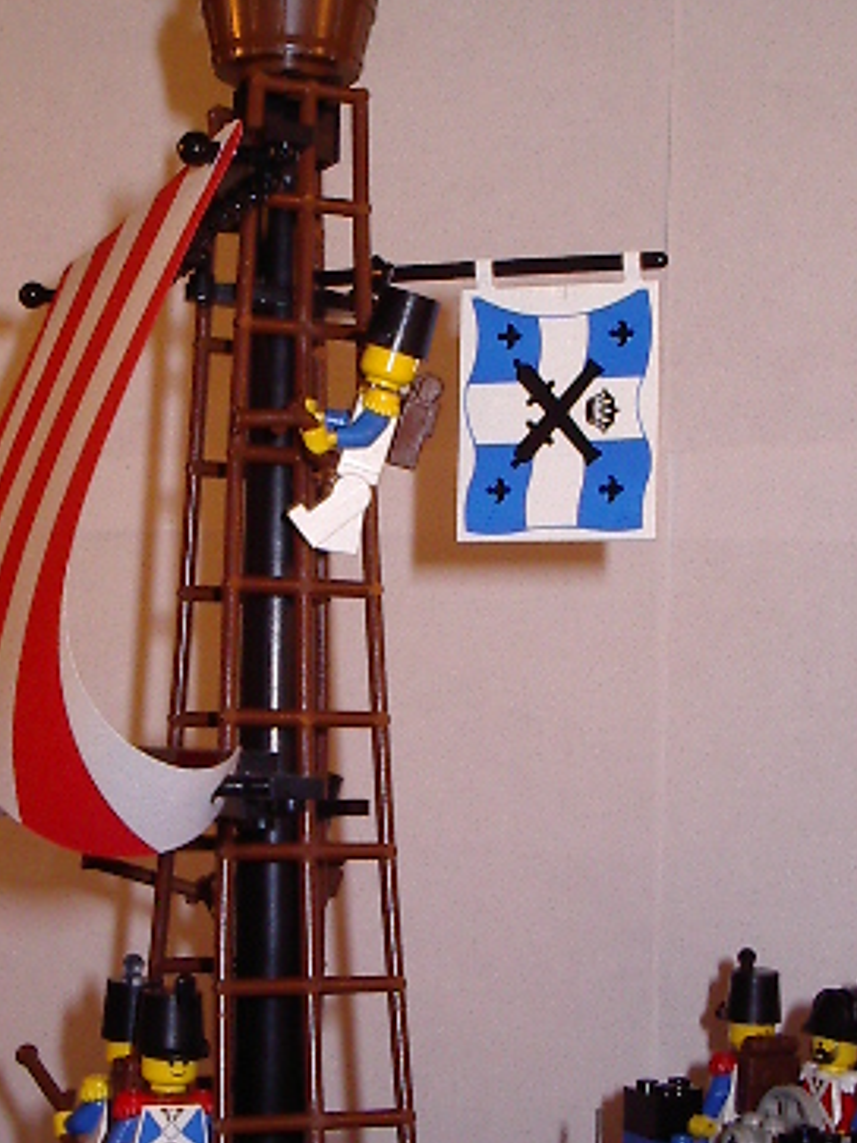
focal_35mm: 67
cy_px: 636
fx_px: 2213
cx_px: 432
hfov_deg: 21.9
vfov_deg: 29.0
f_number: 4.8
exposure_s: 1/60
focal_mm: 5.8
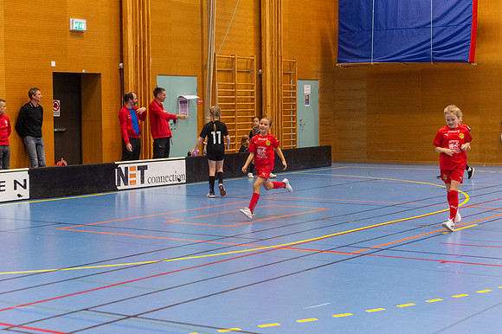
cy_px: 167
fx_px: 1040
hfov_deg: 27.1
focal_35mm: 75
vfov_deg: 18.3
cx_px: 251
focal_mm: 70
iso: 5600
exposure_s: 1/400
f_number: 3.5
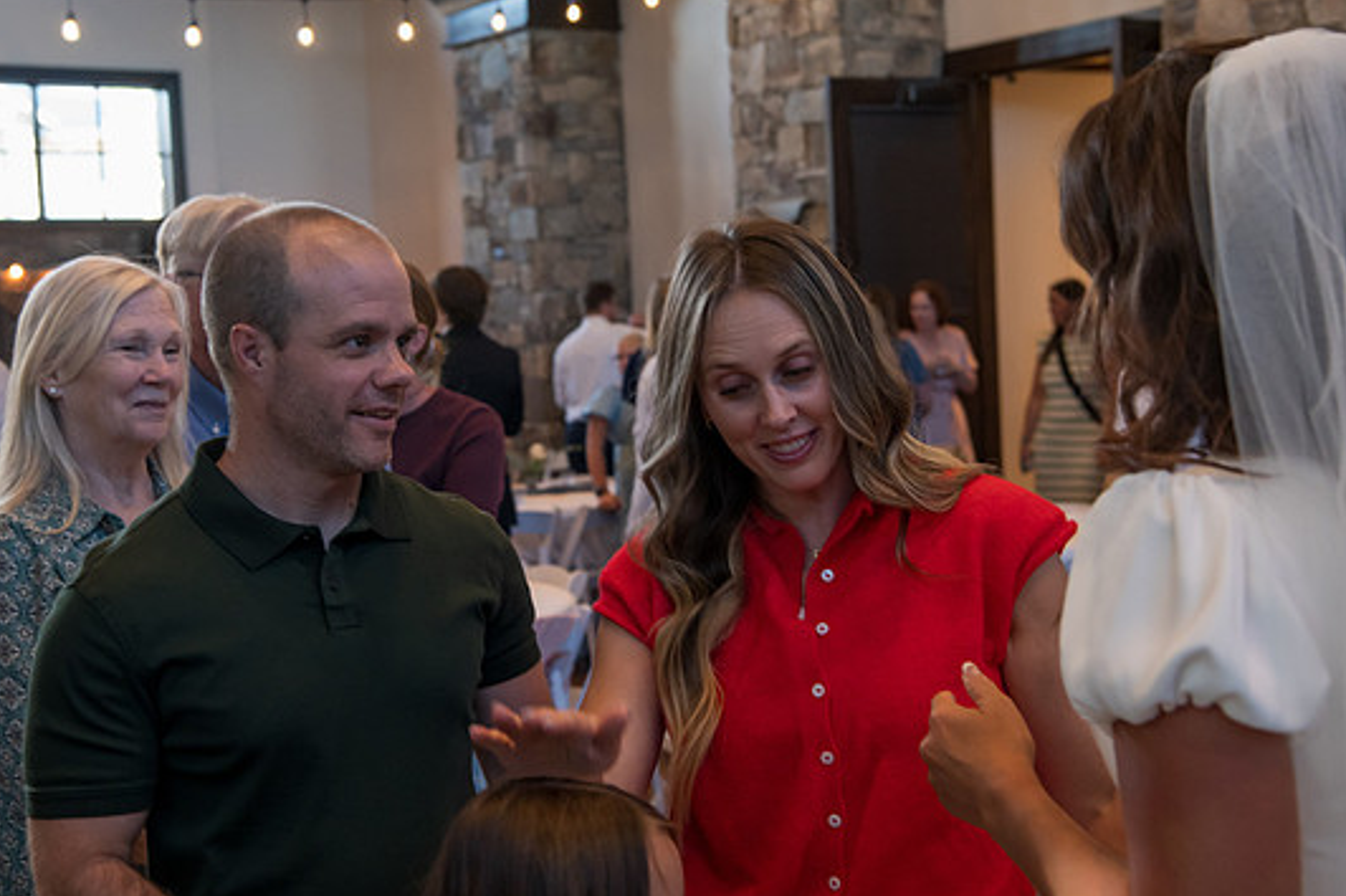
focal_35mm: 58
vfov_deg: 23.4
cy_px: 442
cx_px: 564
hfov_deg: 34.4
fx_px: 2167
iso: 3200
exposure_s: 1/125
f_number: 5
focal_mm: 48
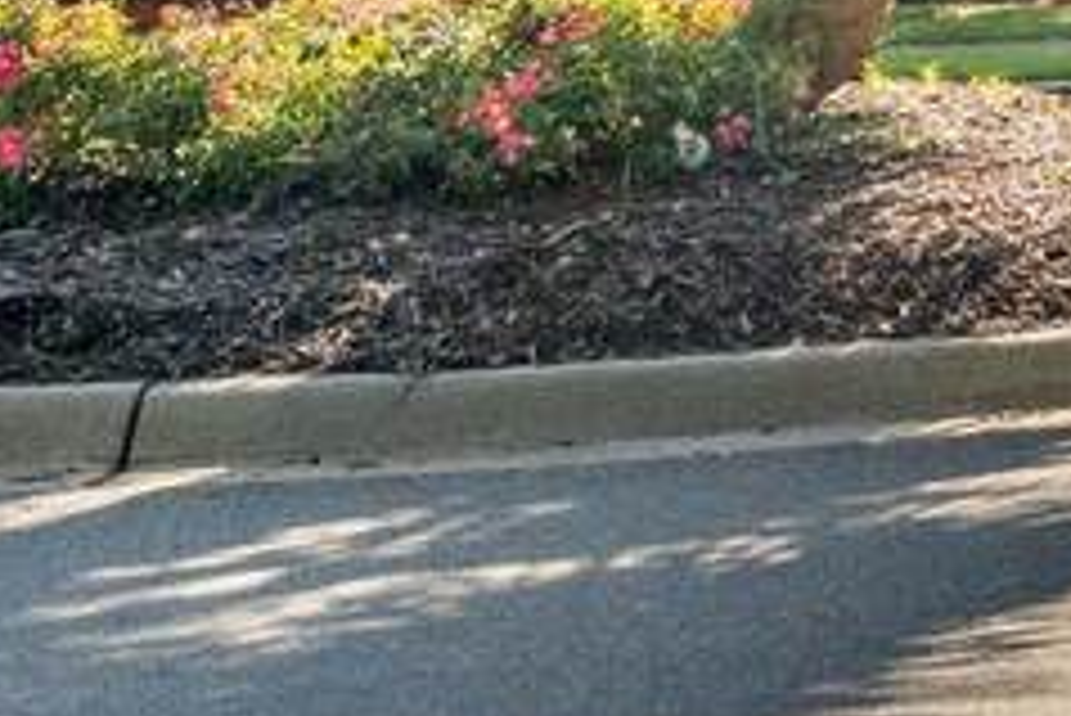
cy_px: -991
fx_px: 3364
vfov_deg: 10.5
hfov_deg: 13.2
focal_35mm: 113
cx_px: 2624
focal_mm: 21
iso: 250
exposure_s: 1/80
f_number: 13
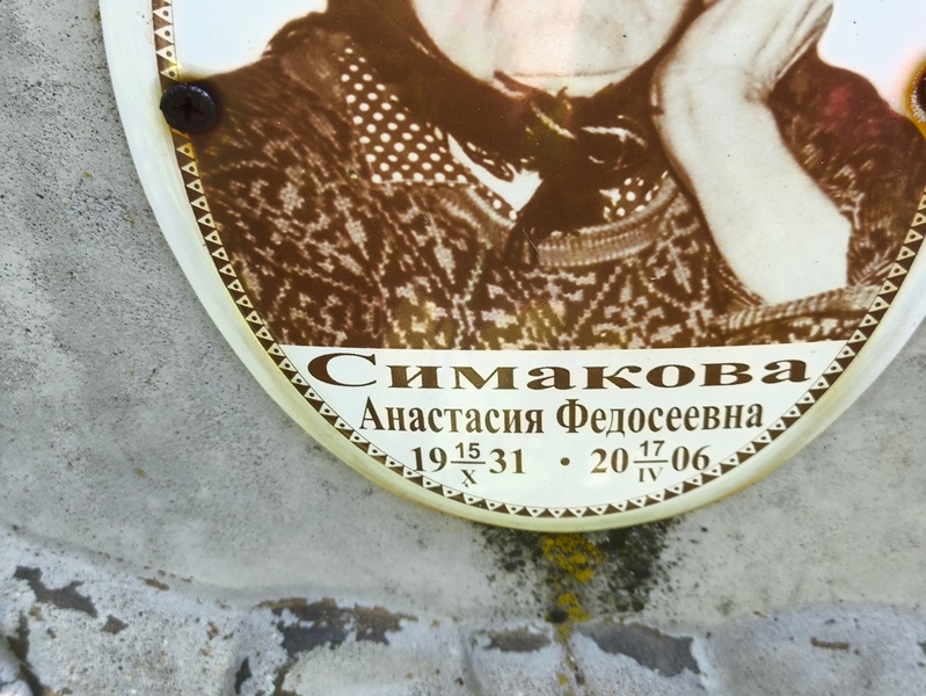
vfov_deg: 29.1
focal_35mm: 50
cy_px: 348
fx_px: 1338
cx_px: 463
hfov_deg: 38.2
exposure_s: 1/120
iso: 64
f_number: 1.7
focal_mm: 4.71
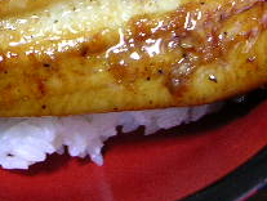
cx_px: 52
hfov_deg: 18.0
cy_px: -30
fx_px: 834
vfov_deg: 13.4
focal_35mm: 108
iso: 91
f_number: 2.8
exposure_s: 1/5.5
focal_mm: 5.8
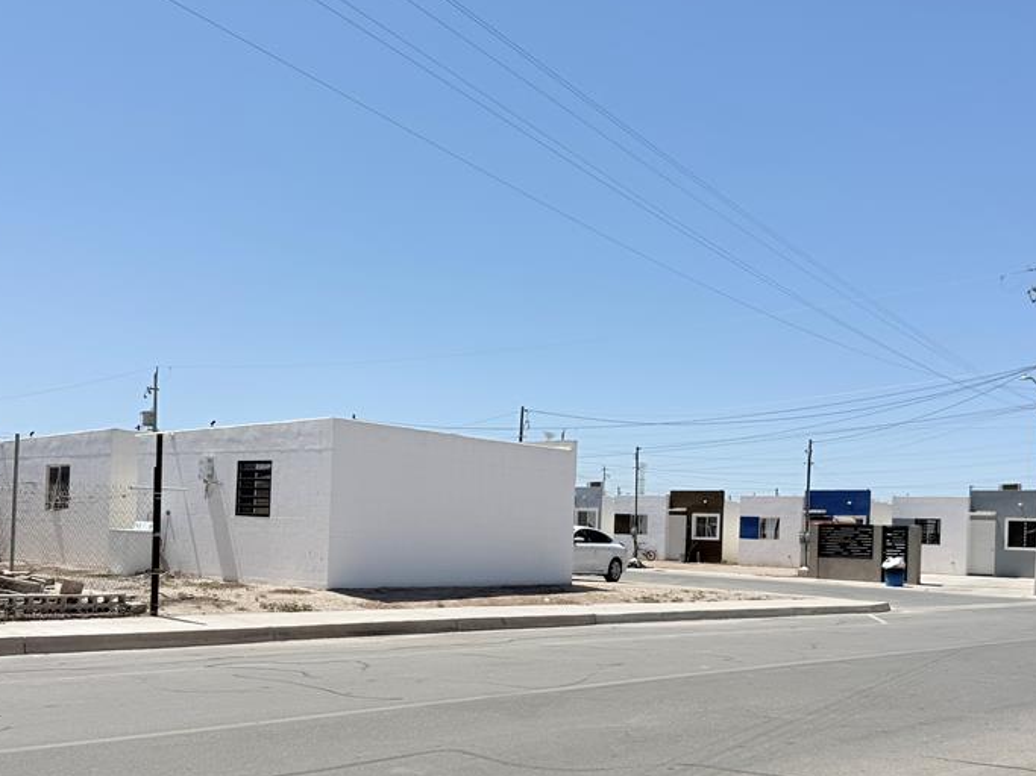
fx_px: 1077
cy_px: 515
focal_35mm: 36
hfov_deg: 51.4
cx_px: 535
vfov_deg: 39.2
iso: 80
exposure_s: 1/11905
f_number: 1.78
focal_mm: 6.76
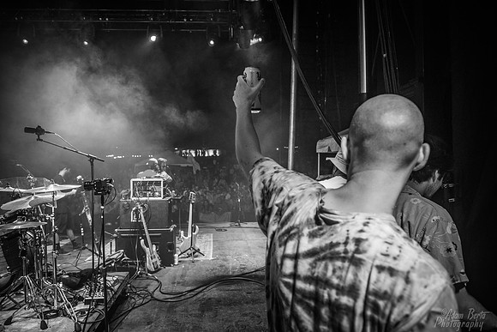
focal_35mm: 24
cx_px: 248
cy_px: 166
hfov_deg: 73.3
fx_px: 334
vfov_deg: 52.8
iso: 1600
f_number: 4
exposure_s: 1/200
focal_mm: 24
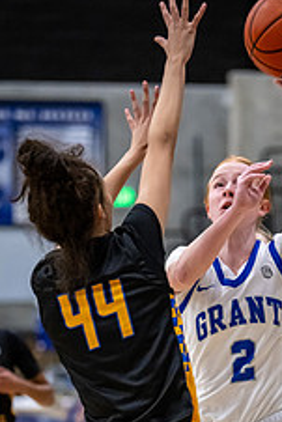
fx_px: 2804
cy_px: 415
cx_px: 250
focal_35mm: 239
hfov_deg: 5.7
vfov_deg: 8.6
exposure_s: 1/1000
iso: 4500
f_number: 2.8
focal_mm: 120
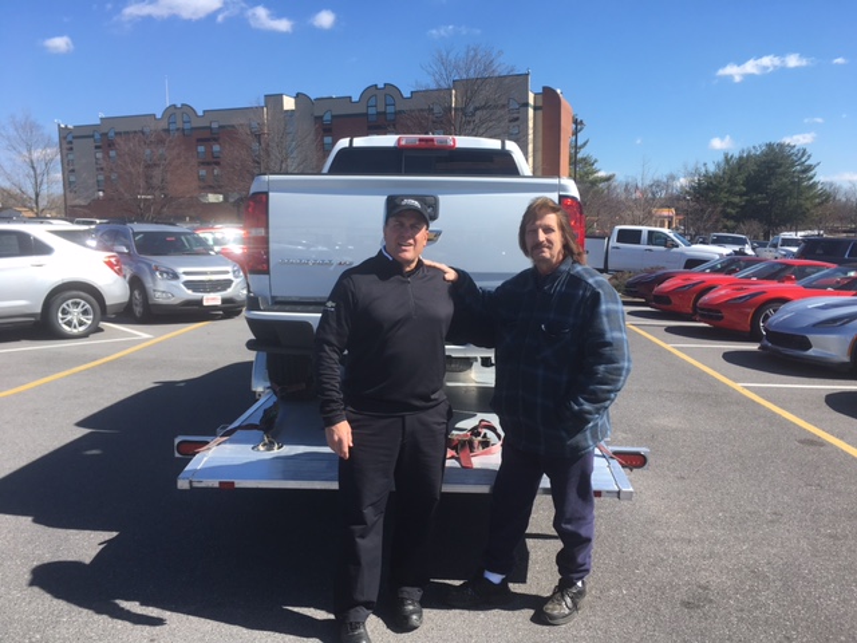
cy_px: 322
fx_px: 718
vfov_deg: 48.2
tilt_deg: -8.6
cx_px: 428
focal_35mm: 29
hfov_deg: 61.7
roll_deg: +0.6
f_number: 2.2
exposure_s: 1/1148
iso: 25
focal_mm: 4.15
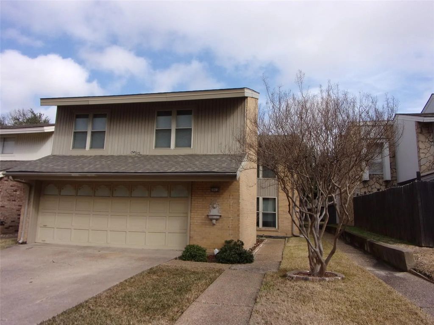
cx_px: 217
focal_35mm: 24
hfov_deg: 71.6
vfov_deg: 56.8
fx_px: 301
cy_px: 162
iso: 80
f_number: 3.3
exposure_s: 1/1100
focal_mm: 4.3
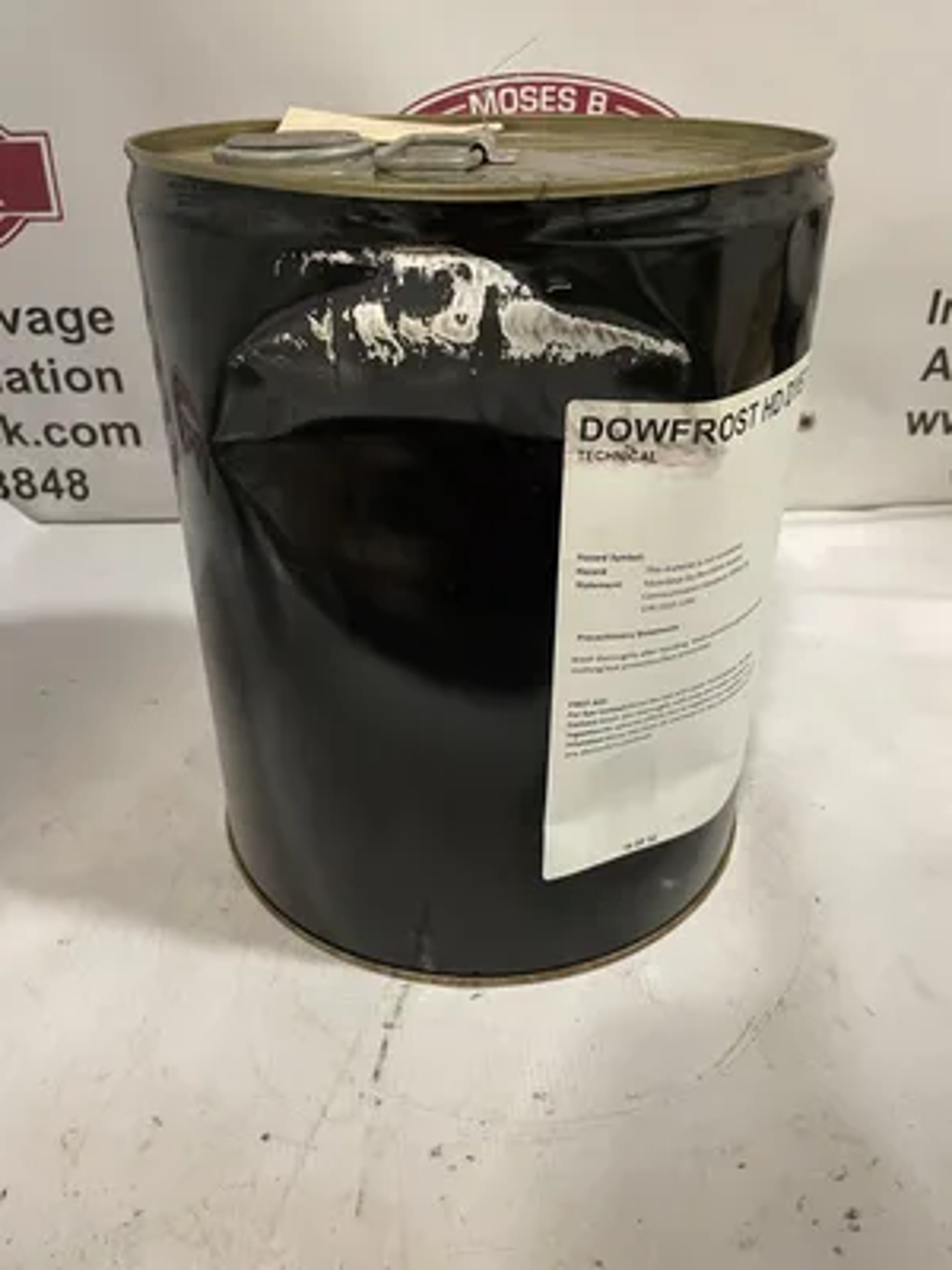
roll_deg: -1.1
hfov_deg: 53.1
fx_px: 953
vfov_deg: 67.3
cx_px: 476
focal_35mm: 26
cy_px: 635
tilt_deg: -30.7
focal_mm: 4.2
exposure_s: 1/60
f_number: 1.6
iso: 500
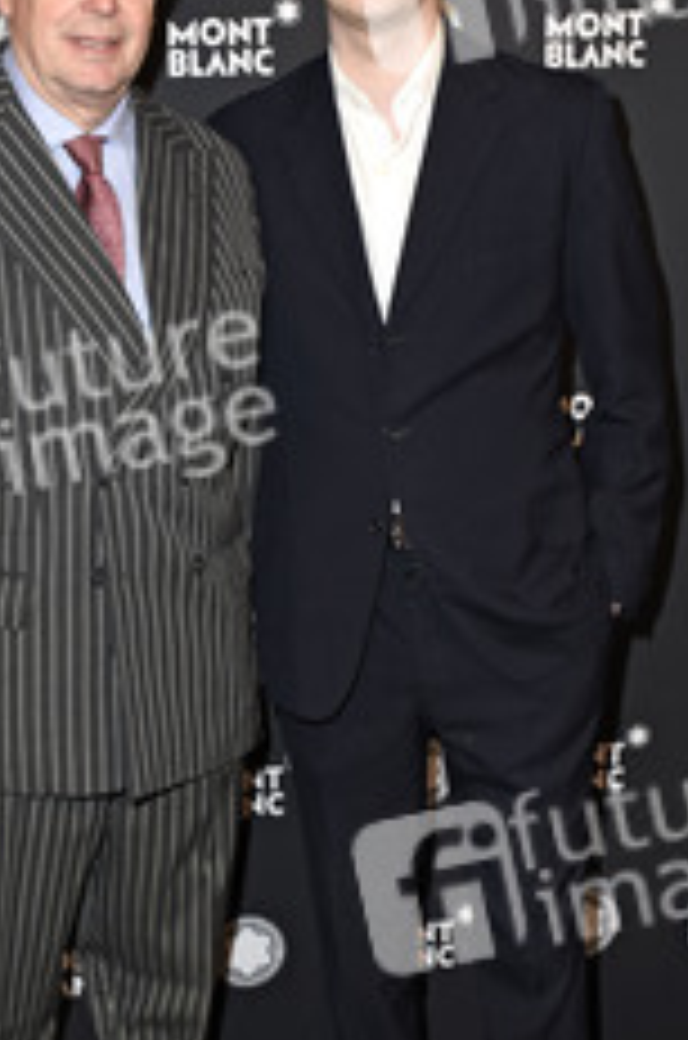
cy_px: 644
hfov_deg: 22.4
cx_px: 175
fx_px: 1724
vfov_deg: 33.4
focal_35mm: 60
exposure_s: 1/160
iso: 400
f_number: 6.3
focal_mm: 23
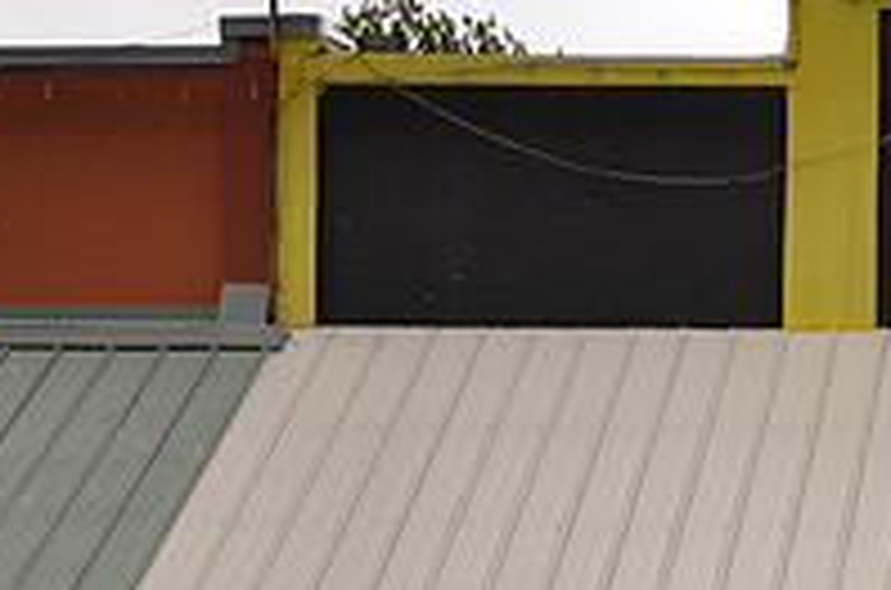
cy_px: 714
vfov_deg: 10.2
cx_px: 1170
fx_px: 3259
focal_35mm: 132
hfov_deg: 14.9
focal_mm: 30
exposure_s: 1/200
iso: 280
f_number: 4.2
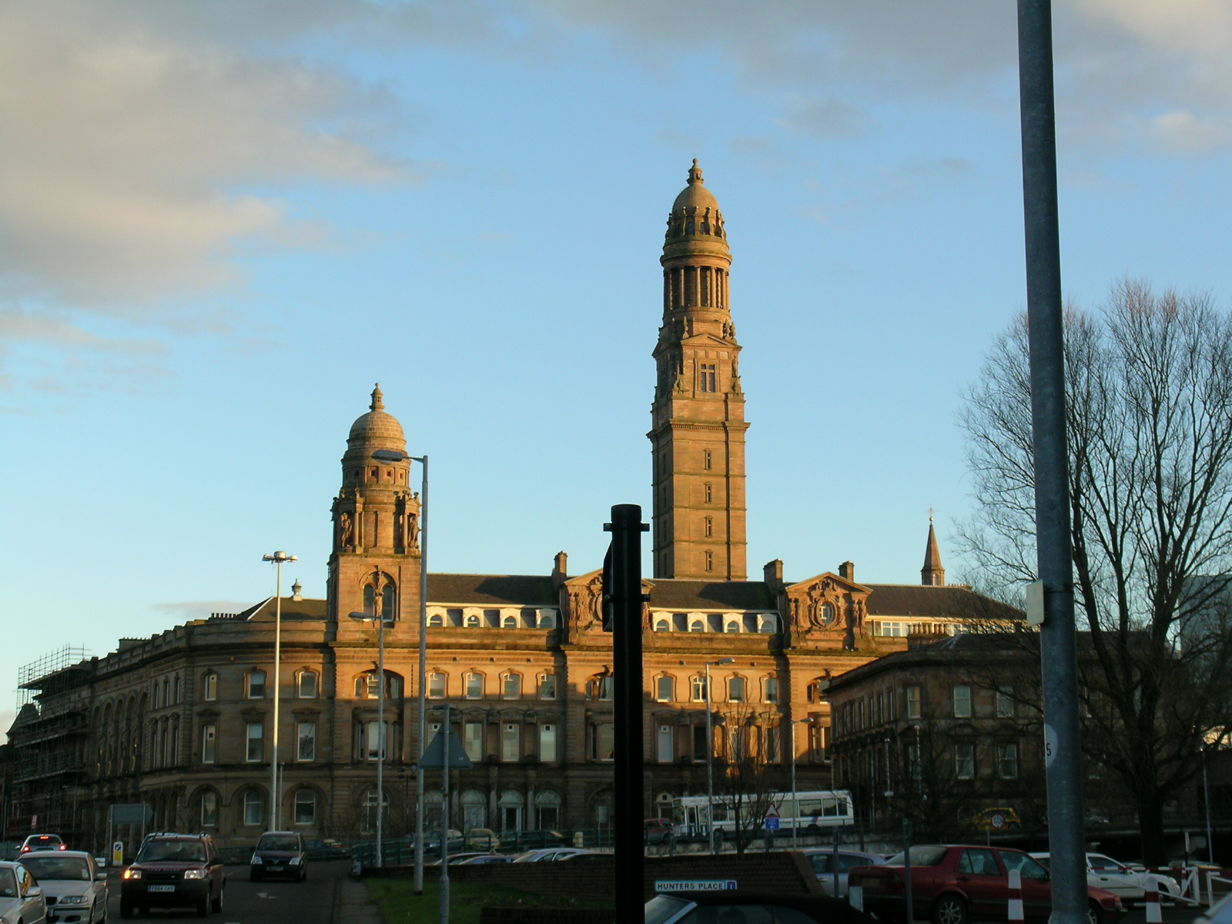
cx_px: 616
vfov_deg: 22.6
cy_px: 462
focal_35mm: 65
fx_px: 2313
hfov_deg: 29.8
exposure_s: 1/80.1
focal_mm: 13.5
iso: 50
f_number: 5.4
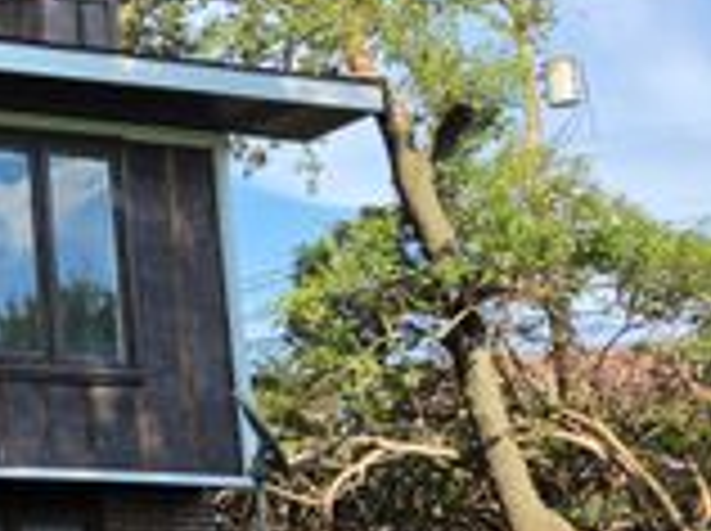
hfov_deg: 21.5
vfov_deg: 20.1
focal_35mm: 73
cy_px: 272
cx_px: -410
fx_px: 1497
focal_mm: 5.4
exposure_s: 1/1904
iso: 80
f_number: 1.8
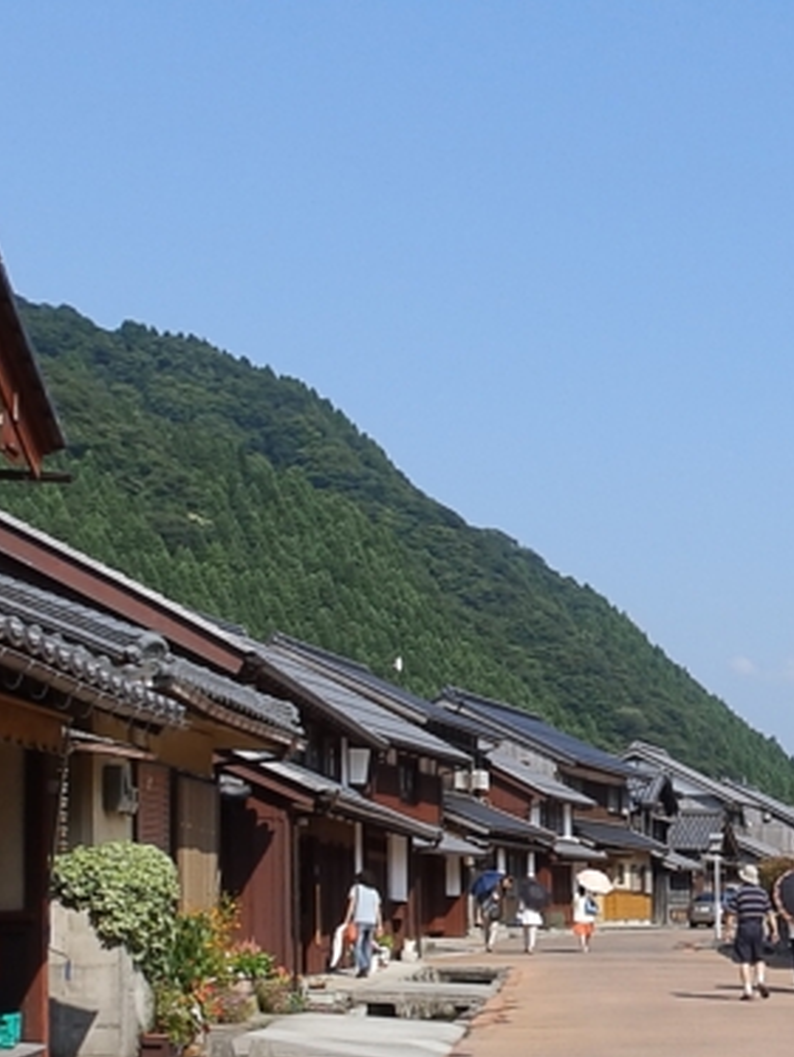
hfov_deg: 30.5
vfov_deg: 40.0
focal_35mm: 47
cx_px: 229
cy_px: 692
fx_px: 1436
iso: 80
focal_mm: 4
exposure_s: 1/500
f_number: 4.5
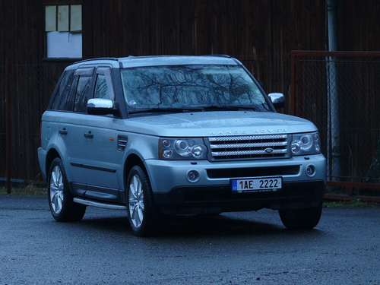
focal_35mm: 219
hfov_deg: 9.0
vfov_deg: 6.8
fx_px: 2404
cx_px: 190
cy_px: 142
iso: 100
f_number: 3.6
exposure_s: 1/15
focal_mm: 32.6
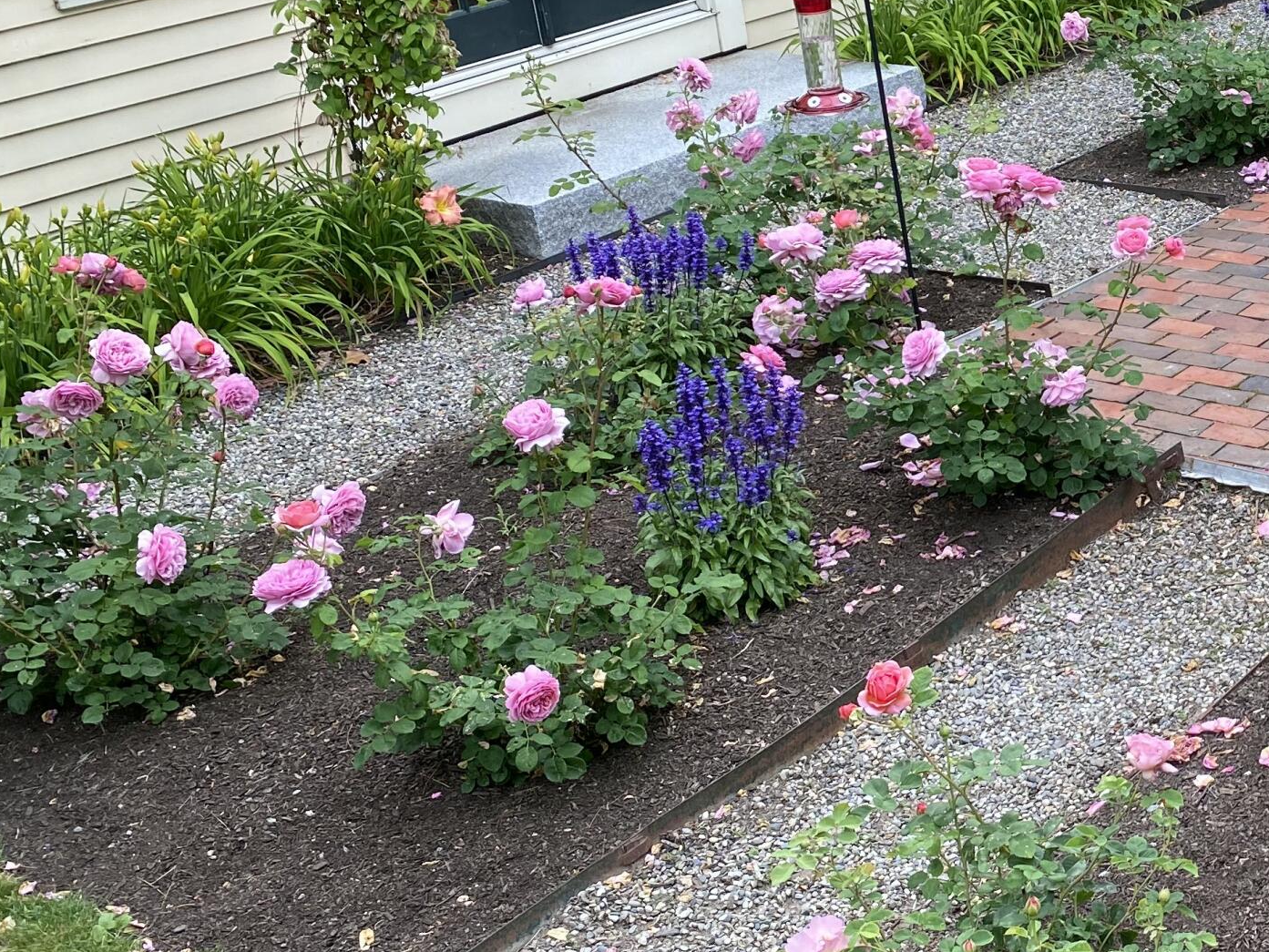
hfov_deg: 31.4
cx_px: 1305
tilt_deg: -20.5
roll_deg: +3.1
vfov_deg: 26.0
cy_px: 332
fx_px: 2053
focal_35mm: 56
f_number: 1.8
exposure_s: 1/405
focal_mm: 4.25
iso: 32
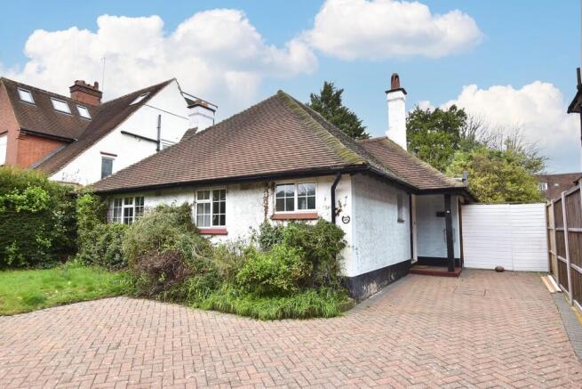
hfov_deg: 81.2
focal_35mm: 21
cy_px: 194
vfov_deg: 59.5
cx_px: 291
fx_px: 340
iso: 640
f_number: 8
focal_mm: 14
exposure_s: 1/250
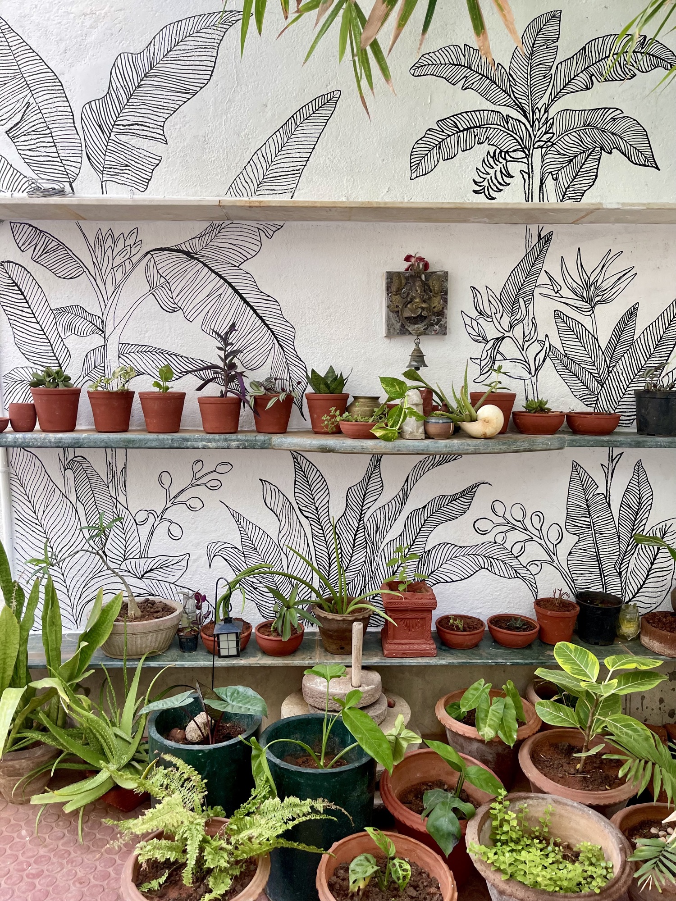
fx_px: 677
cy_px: 450
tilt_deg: -6.8
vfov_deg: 67.3
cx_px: 338
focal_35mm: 26
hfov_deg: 53.1
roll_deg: +0.3
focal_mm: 5.1
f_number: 1.6
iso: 100
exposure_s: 1/121
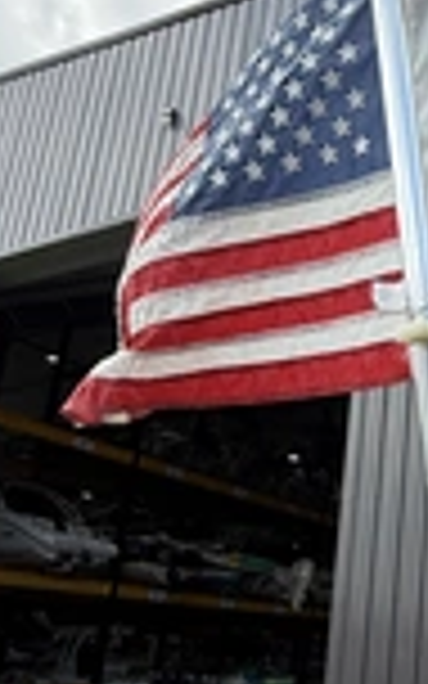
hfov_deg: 29.7
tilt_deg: +15.5
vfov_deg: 49.5
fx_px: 728
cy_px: 459
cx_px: 464
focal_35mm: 39
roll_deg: -2.5
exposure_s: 1/694
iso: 64
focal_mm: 2.22
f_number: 2.2
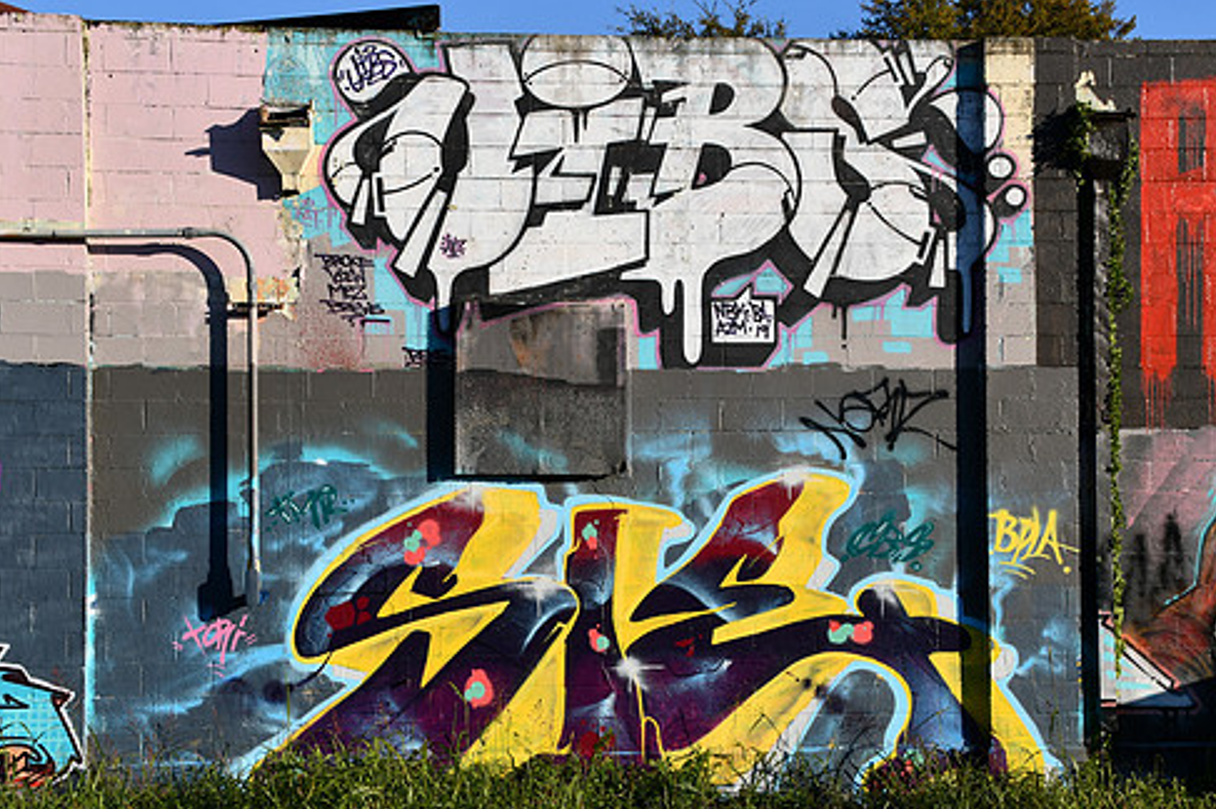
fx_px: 2093
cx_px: 662
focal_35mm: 62
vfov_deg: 21.9
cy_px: 398
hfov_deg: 32.4
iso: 100
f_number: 9
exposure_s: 1/320
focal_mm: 35
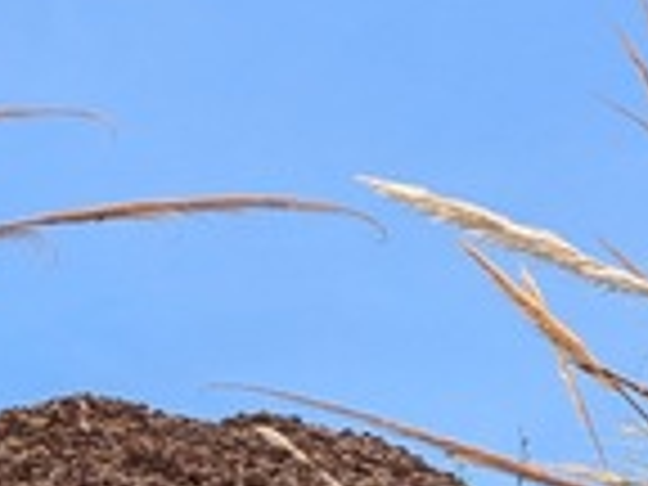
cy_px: 814
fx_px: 2078
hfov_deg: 17.3
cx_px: 9
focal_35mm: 111
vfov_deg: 12.4
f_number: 1.89
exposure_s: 1/3226
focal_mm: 5.43
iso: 42
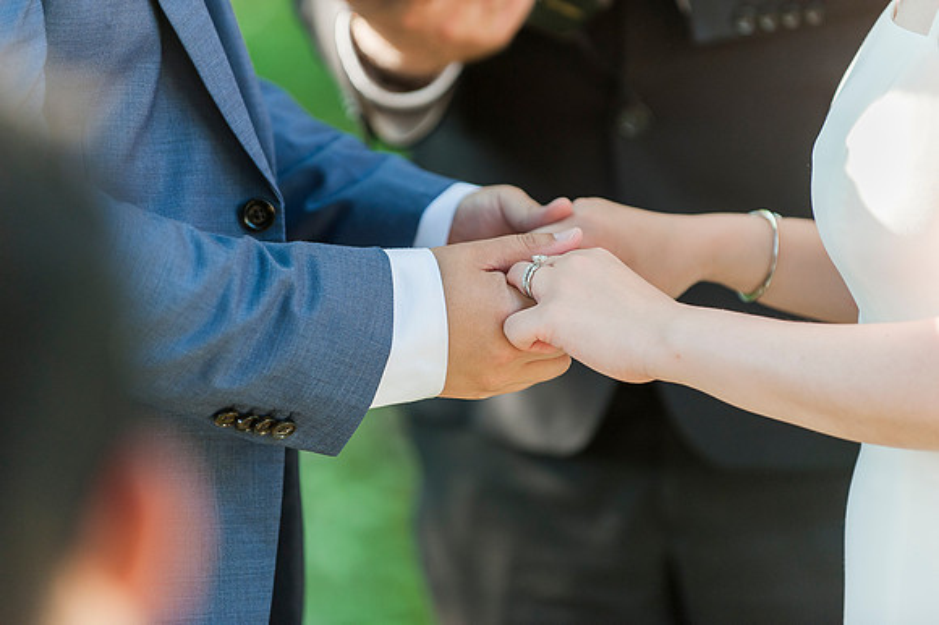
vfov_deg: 6.9
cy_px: 312
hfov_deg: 10.3
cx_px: 470
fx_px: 5213
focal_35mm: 200
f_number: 3.5
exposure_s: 1/400
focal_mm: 200
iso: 800
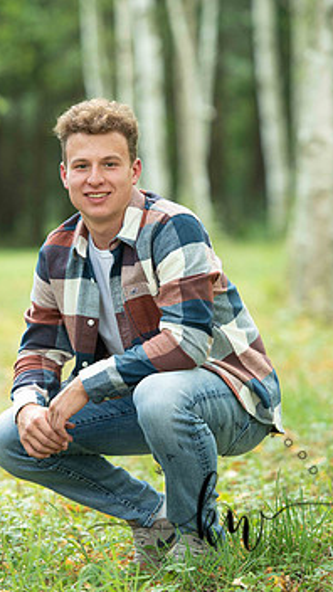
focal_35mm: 201
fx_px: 3155
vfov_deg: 10.7
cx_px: 135
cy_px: 242
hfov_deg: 6.0
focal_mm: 150
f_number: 3.2
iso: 400
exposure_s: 1/200
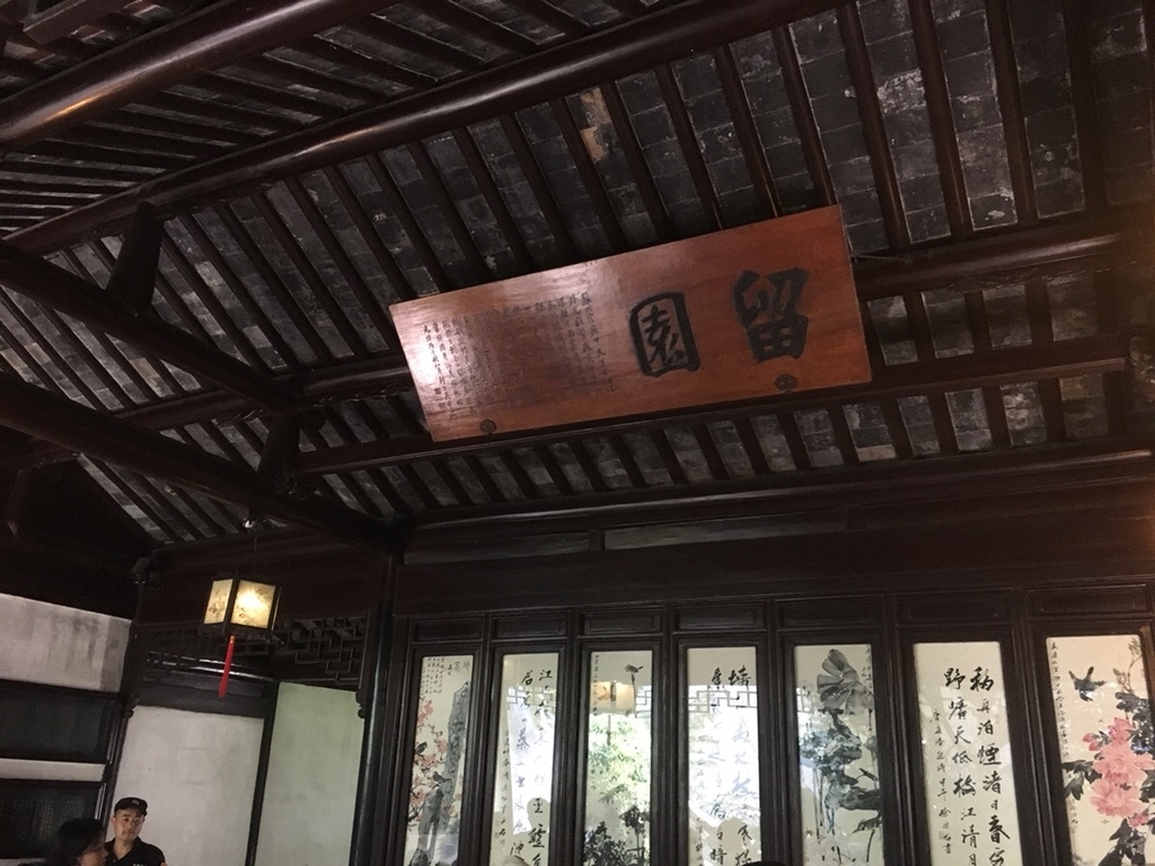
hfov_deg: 61.7
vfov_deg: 48.2
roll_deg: -2.0
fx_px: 968
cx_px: 578
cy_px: 433
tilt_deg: +18.9
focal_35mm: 29
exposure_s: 1/30
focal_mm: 4.15
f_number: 2.2
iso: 200
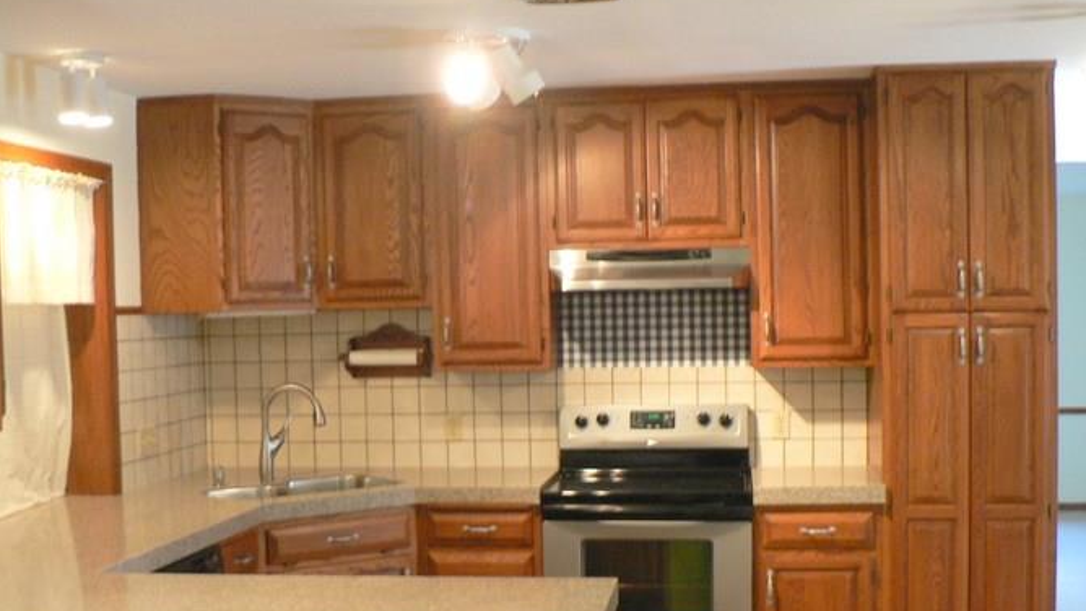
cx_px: 467
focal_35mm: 47
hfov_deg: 43.6
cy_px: 413
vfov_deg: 25.3
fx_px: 1354
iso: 200
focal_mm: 6
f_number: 2.8
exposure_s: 1/10
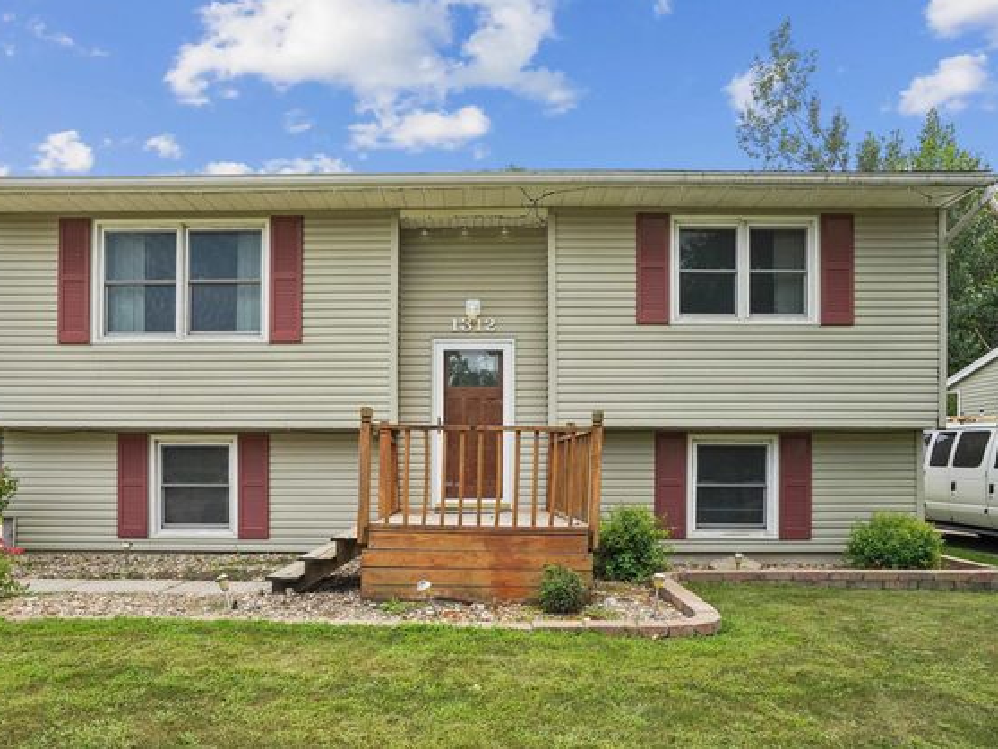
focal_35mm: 21
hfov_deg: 78.9
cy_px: 368
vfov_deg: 63.5
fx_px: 606
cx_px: 462
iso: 400
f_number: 9
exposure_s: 1/400
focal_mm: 19
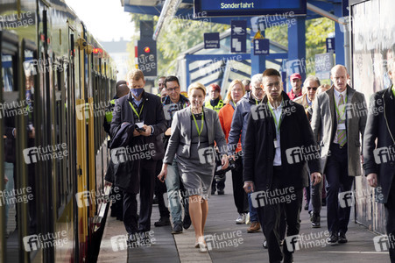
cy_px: 132
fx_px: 1831
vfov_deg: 8.2
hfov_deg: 12.3
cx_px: 198
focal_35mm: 167
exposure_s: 1/100
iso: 100
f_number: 5.6
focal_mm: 167
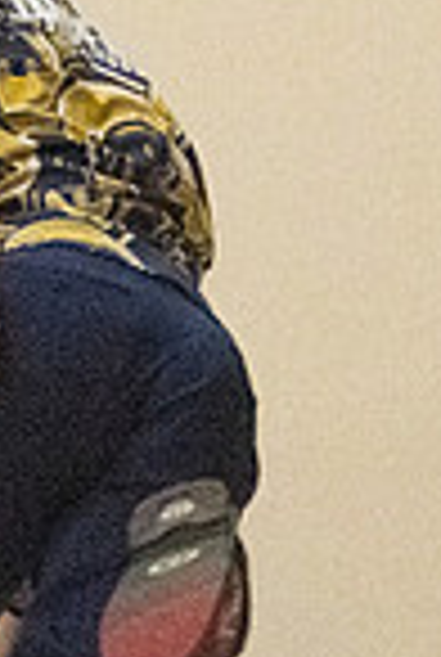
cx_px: 914
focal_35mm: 725
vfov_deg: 2.8
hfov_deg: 1.9
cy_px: 369
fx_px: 13258
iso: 10000
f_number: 4.5
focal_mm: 122
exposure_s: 1/1250
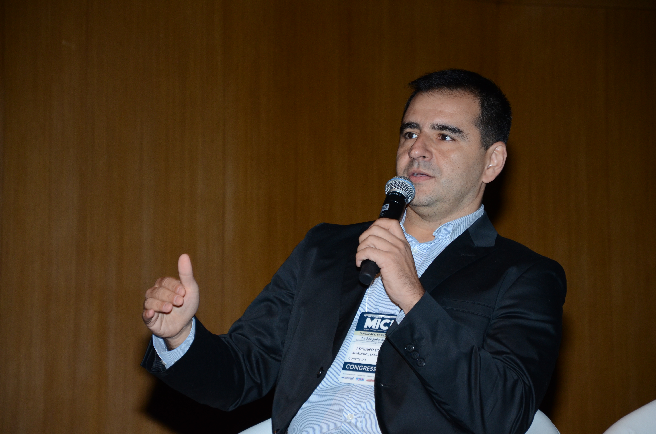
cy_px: 217
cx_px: 328
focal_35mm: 158
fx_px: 2864
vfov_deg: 8.7
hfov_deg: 13.1
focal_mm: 105
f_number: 5.6
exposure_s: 1/100
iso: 800
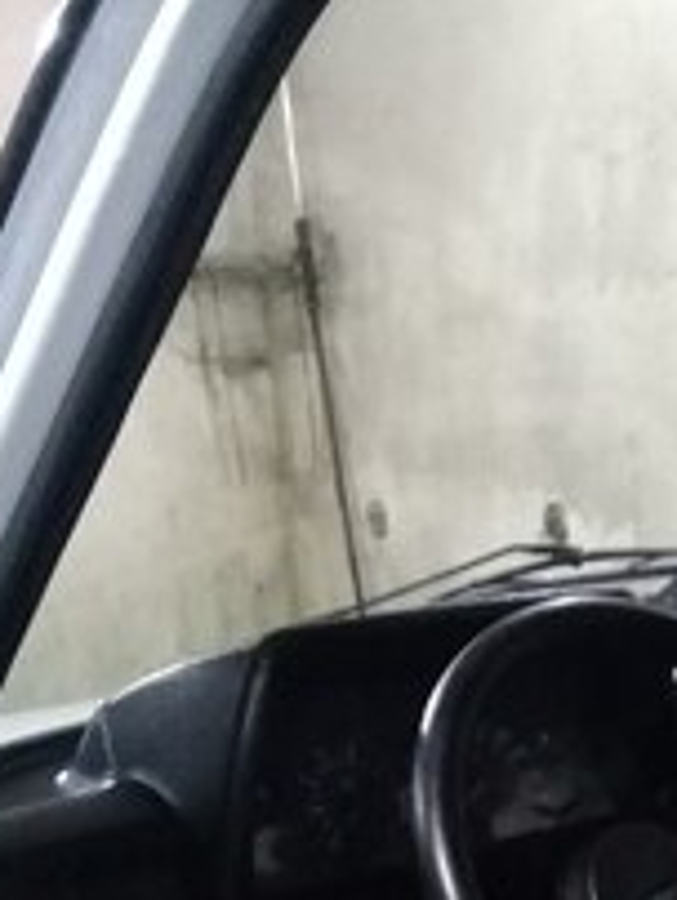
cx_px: 806
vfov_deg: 23.4
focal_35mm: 76
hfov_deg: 18.4
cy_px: 1092
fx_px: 1978
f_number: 2.2
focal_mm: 3.3
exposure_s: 1/17
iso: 640
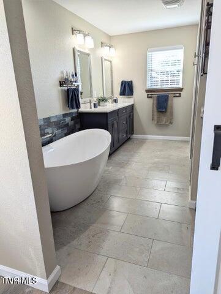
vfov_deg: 71.5
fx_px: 204
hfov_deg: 56.9
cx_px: 110
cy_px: 147
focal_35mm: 24
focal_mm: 6.81
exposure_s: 1/258
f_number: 1.85
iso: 54
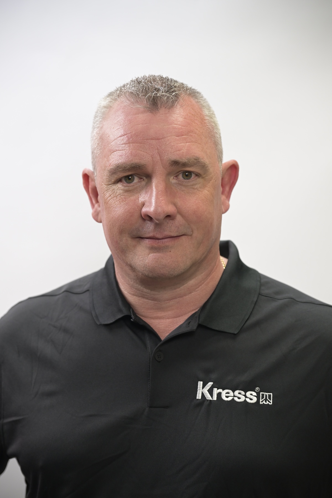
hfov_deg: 15.4
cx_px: 166
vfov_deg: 22.9
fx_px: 1231
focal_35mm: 89
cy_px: 249
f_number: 4
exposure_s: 1/125
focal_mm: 89
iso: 1250
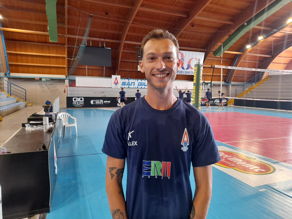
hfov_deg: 69.4
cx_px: 146
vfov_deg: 54.9
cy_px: 110
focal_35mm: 25
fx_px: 211
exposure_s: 1/50
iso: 64
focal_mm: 4.6
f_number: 2
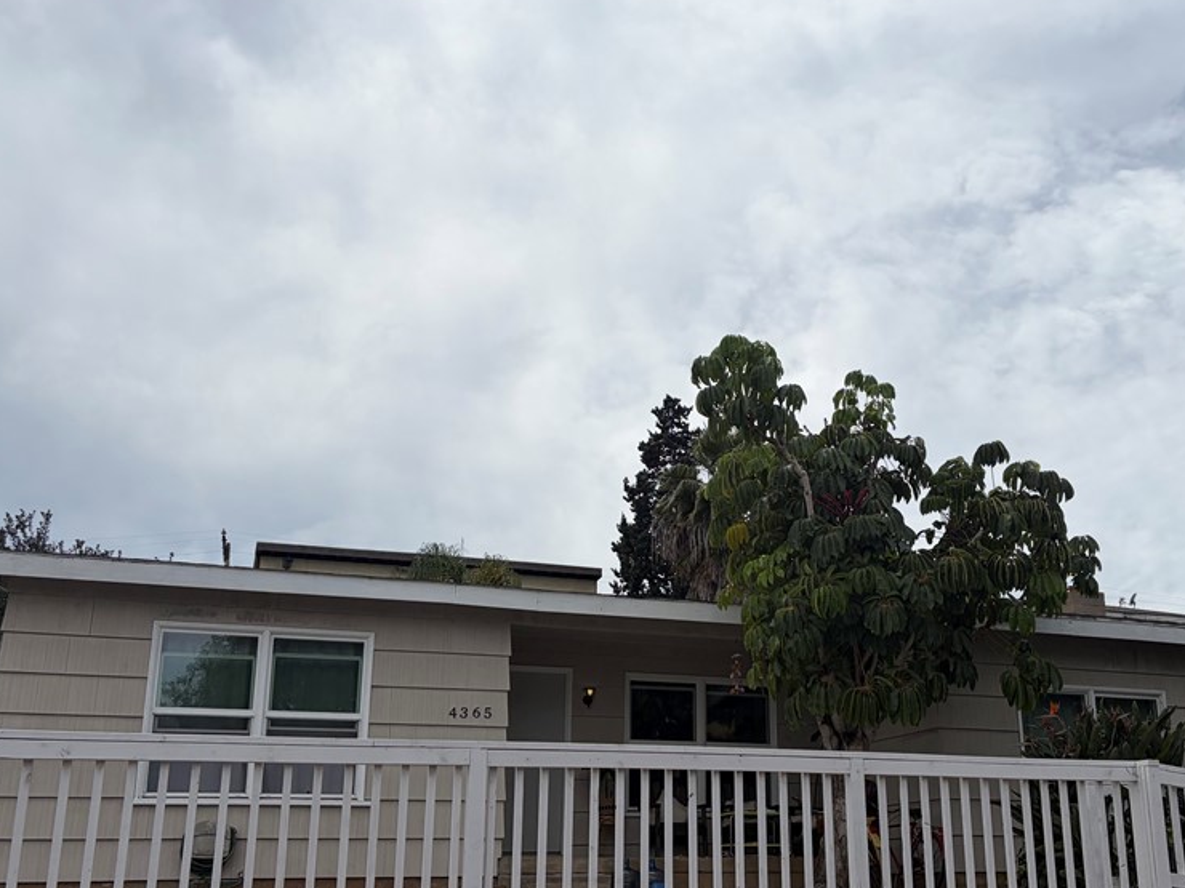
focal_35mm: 36
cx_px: 708
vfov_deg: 39.5
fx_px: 1232
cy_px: 541
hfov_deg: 51.0
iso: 50
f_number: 1.6
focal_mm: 5.96
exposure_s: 1/11905
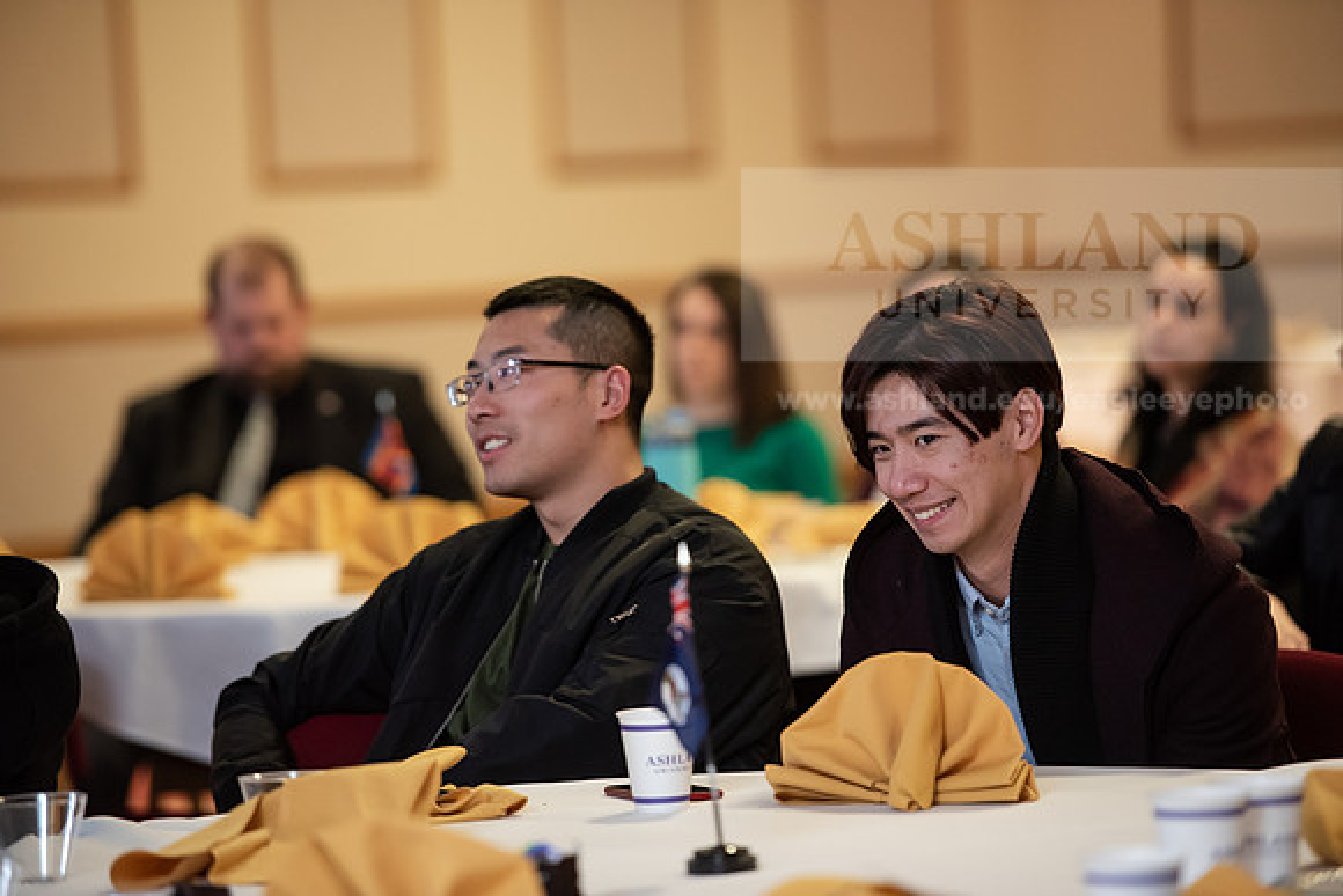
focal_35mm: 175
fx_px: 6530
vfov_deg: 7.9
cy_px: 448
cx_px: 672
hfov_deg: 11.7
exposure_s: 1/200
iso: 2500
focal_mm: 175
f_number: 3.2
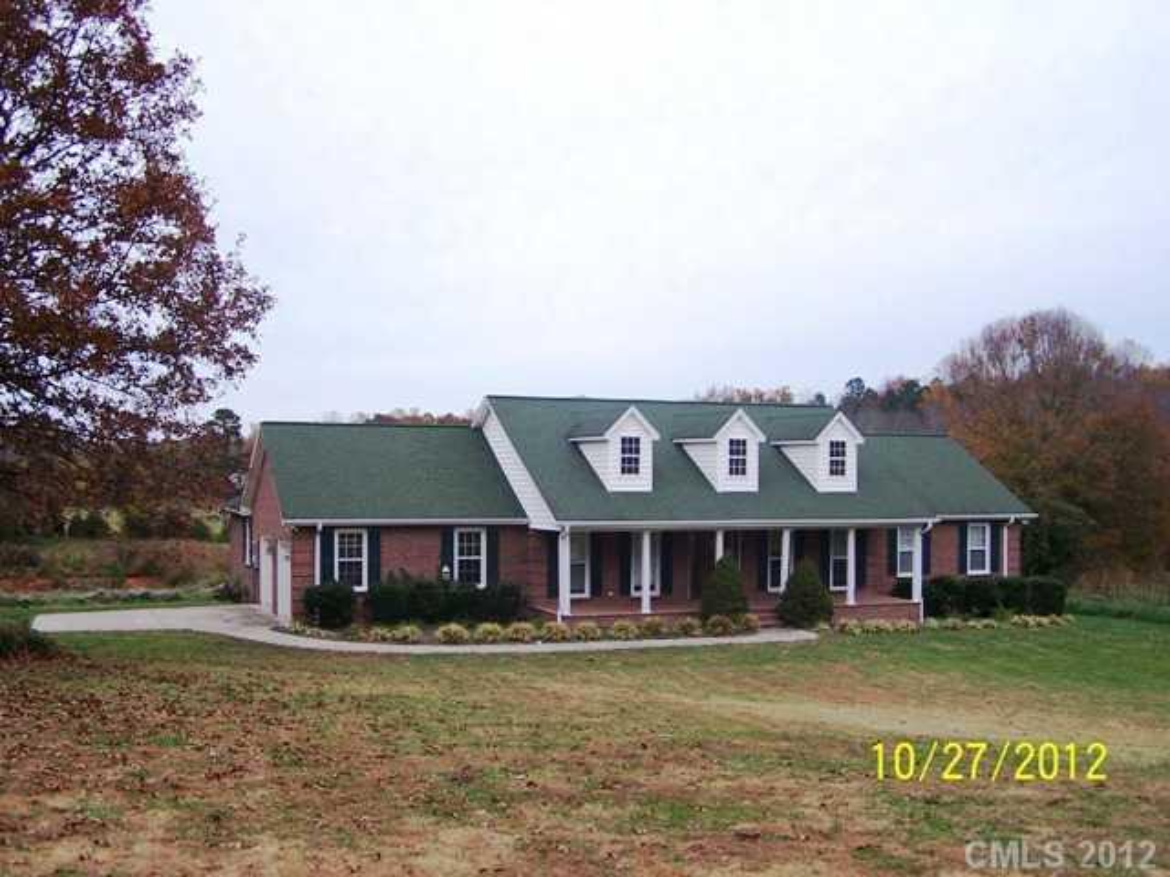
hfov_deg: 49.0
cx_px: 585
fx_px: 1284
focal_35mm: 38
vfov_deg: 37.7
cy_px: 438
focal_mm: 6.3
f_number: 2.8
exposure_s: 1/80
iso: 80
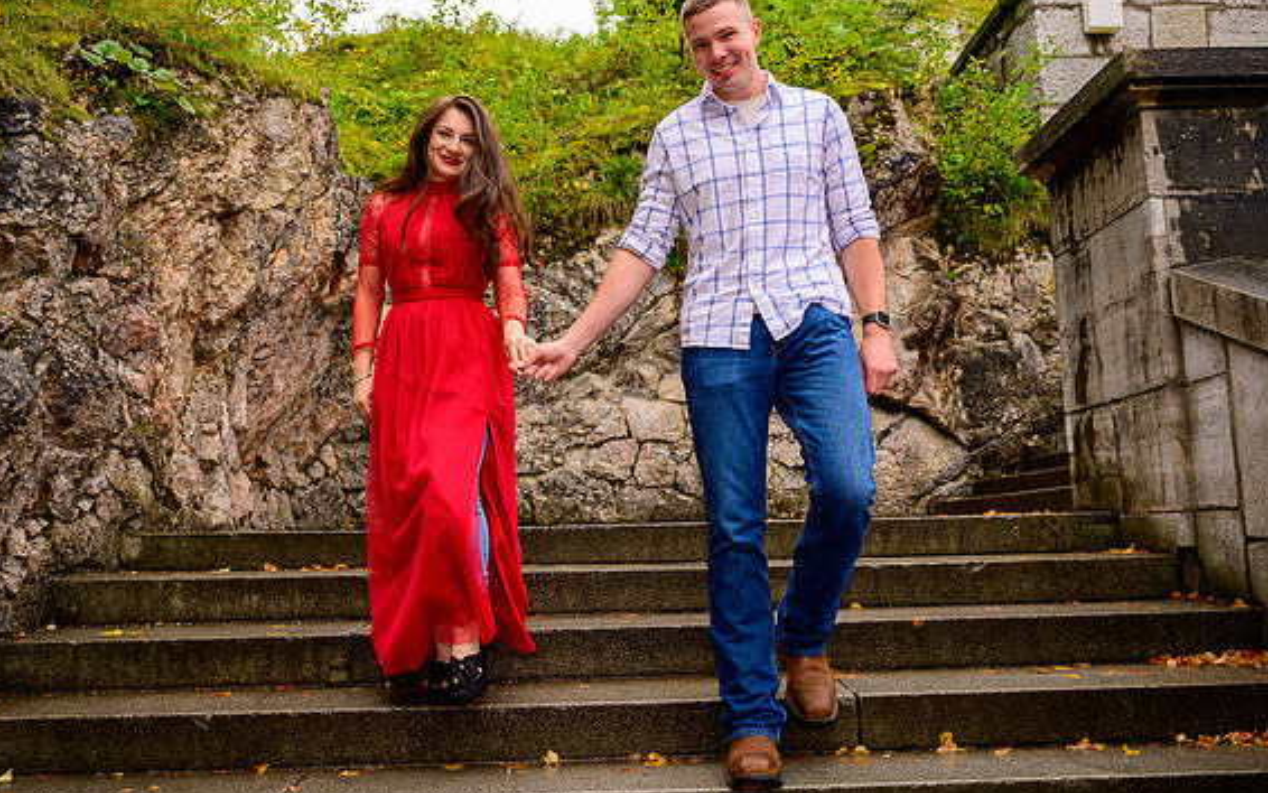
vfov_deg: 38.3
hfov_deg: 58.1
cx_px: 630
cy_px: 394
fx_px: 1141
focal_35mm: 33
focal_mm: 30.5
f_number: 4.5
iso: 400
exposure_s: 1/320
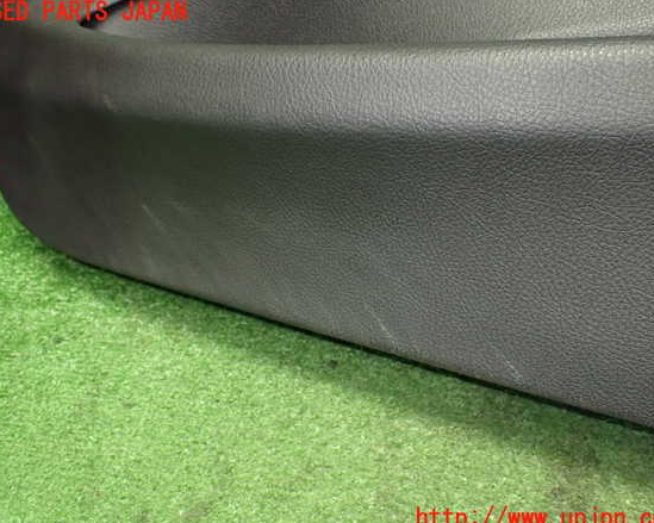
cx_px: 328
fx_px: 619
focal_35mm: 32
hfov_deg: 55.7
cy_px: 266
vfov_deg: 45.8
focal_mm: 5.4
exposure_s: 1/50
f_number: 2.3
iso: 800
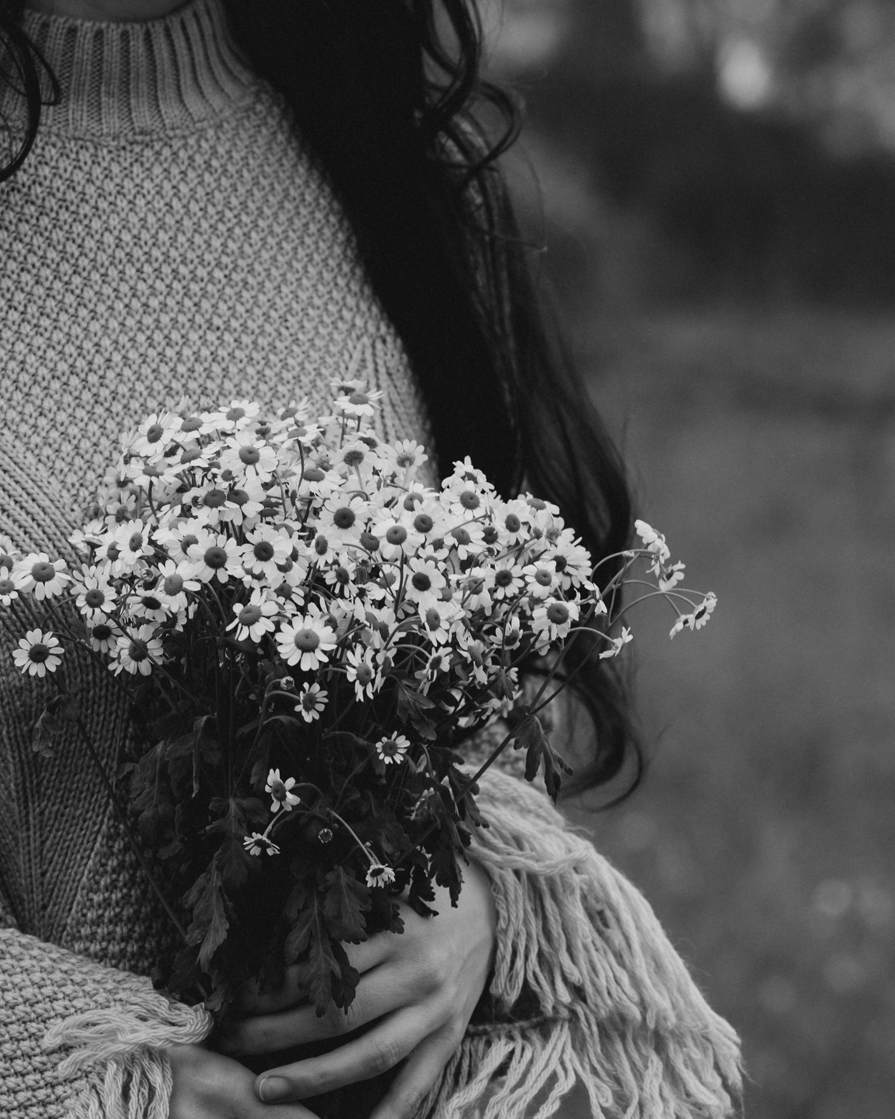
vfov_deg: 11.1
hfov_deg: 8.9
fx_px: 5762
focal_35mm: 174
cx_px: 309
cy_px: 460
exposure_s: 1/1000
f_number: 5
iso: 160
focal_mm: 85
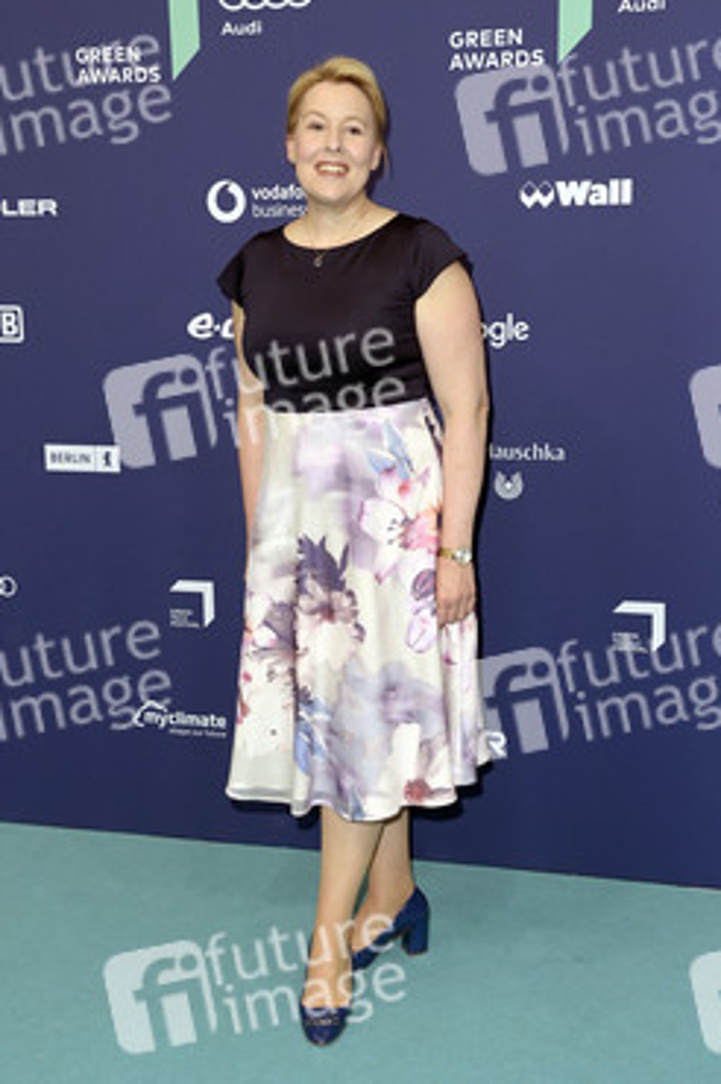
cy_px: 545
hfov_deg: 25.0
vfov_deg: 36.9
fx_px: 1625
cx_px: 340
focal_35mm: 54
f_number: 5.6
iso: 800
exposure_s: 1/250
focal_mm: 50
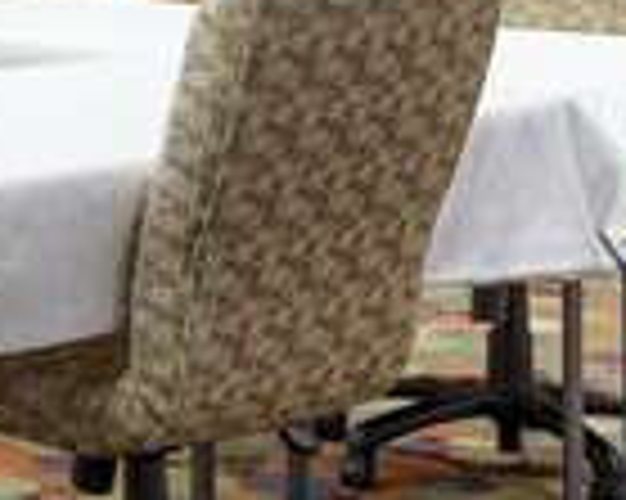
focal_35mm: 162
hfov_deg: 11.3
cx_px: -392
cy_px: -115
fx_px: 3008
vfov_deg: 9.4
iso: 200
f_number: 10
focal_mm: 23.5
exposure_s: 1/10
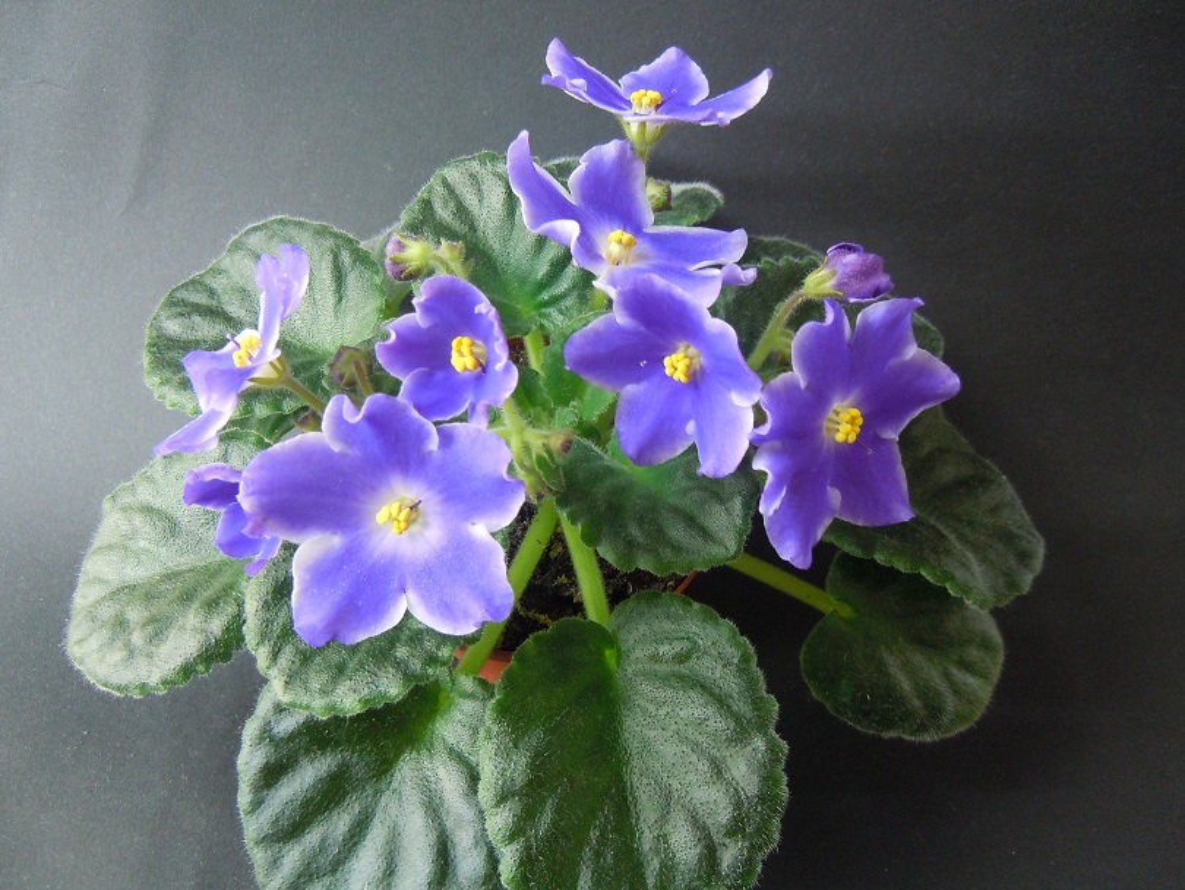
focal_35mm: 30
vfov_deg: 46.8
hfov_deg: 59.9
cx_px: 592
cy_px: 445
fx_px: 1027
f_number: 3.5
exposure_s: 1/15
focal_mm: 5.4
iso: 400
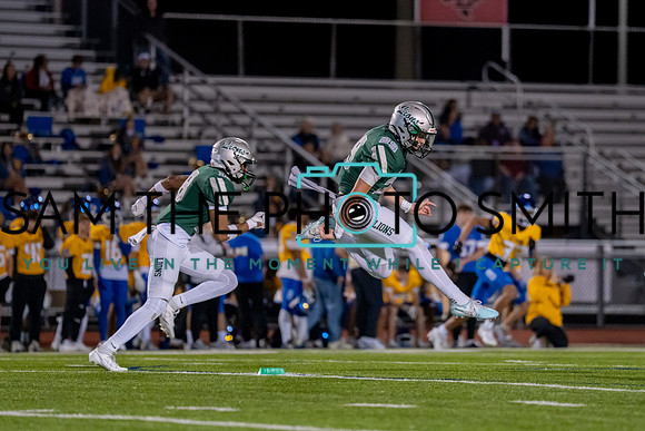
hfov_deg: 7.1
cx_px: 381
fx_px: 5180
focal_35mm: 289
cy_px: 209
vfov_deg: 4.8
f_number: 2.8
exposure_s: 1/1000
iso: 3200
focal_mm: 200
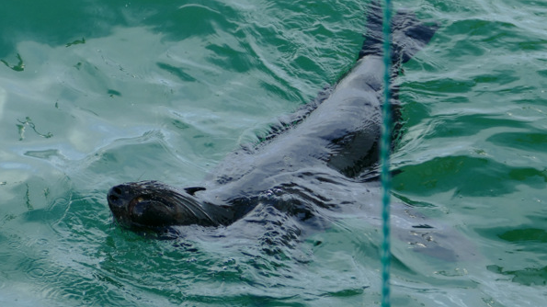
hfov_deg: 19.3
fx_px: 1609
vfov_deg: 10.9
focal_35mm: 111
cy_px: 153
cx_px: 274
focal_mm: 38.48
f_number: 3.9
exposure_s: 1/400
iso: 125
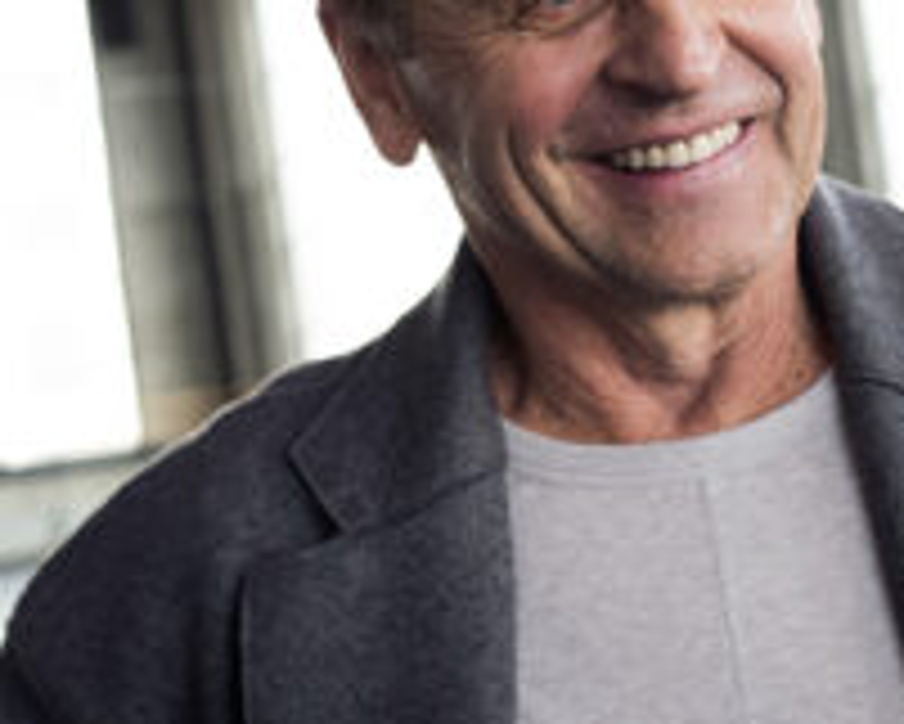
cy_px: 169
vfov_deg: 18.0
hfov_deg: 22.4
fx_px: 2275
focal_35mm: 85
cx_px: 594
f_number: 4.5
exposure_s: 1/200
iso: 800
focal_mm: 35
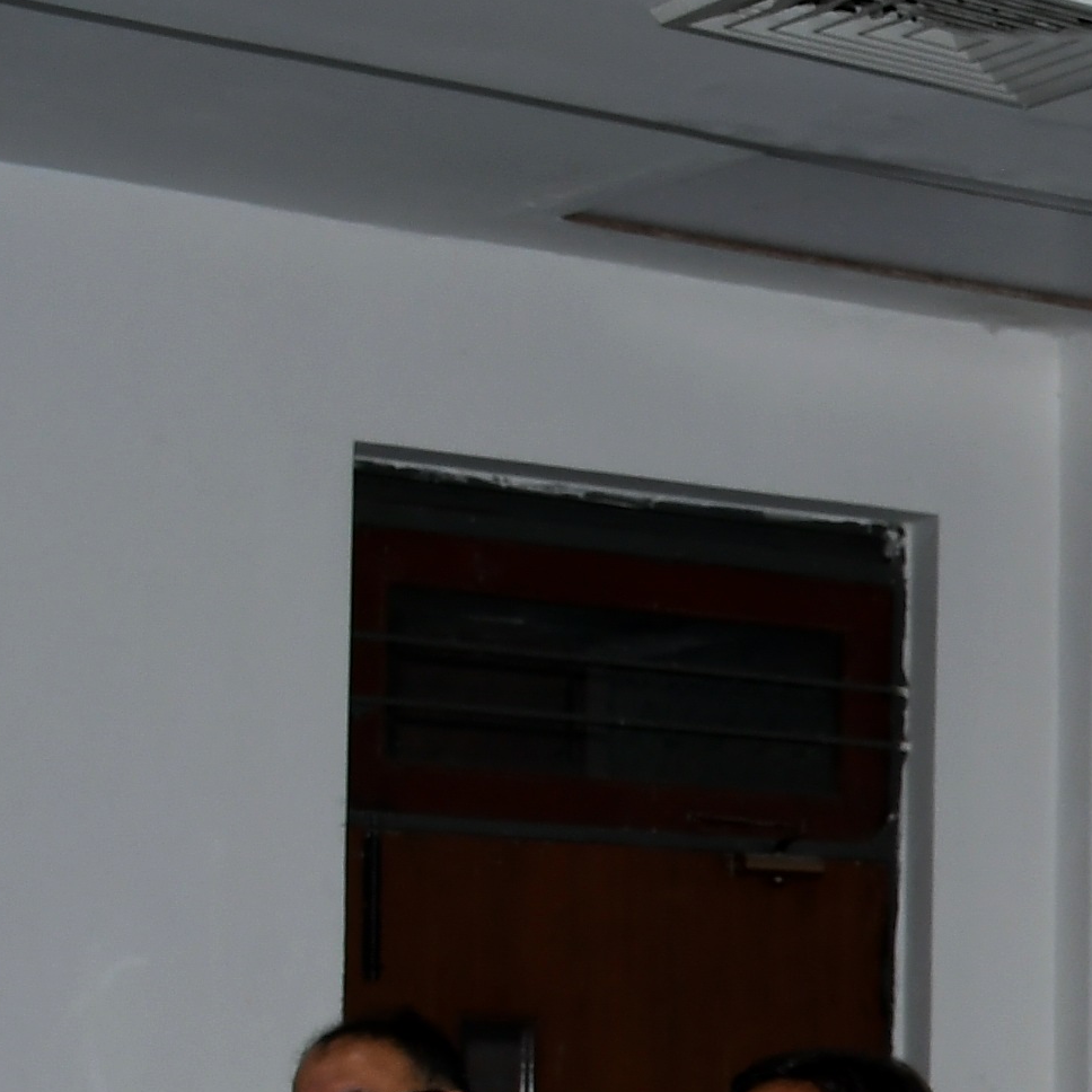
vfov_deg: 14.1
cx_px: 2325
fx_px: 4319
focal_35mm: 121
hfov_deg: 12.4
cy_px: 1232
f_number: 7.1
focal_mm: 22
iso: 500
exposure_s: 1/160
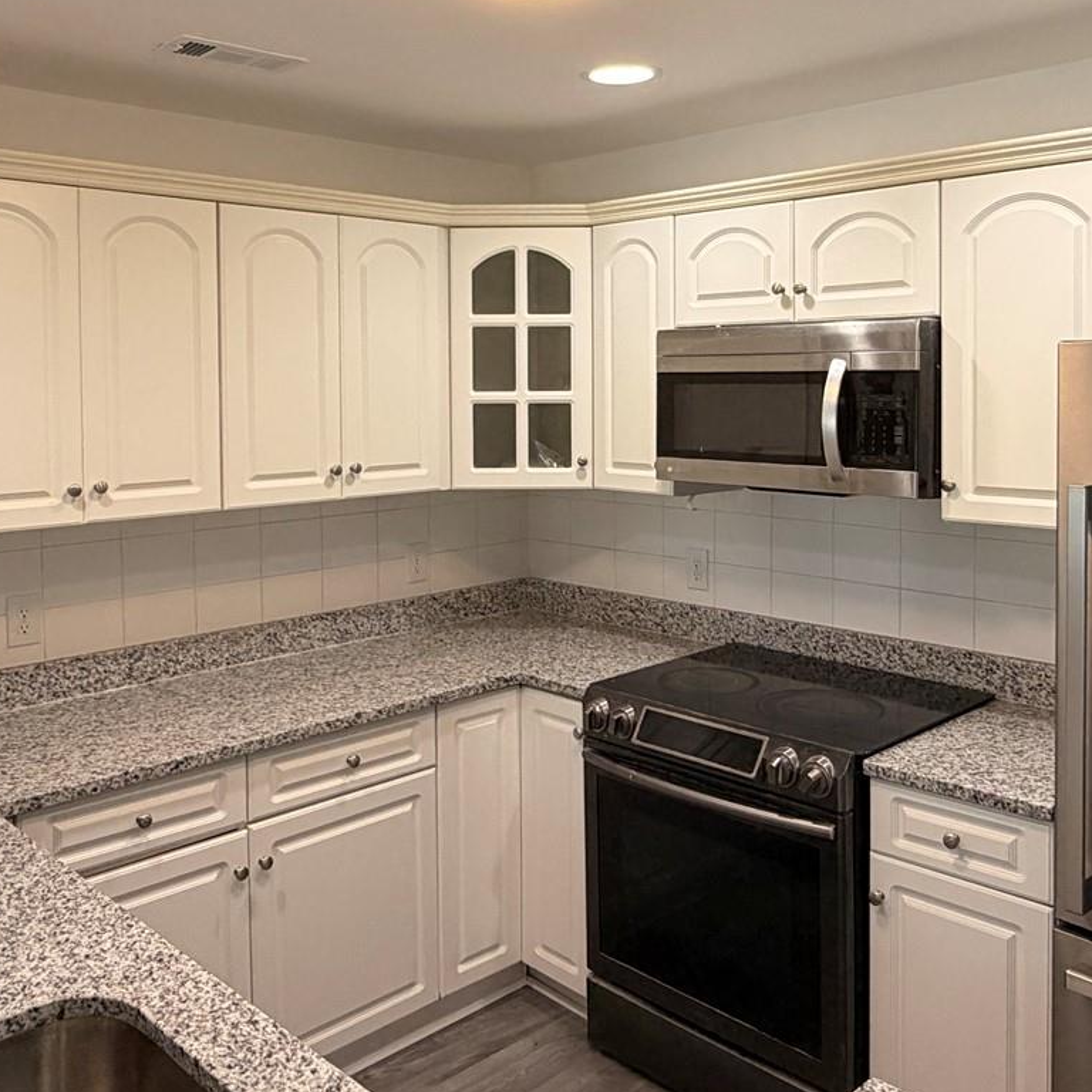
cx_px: 572
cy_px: 417
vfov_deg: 49.3
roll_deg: +0.0
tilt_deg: -2.7
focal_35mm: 33
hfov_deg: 49.7
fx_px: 1178
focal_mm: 2.22
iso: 200
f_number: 2.2
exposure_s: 1/121
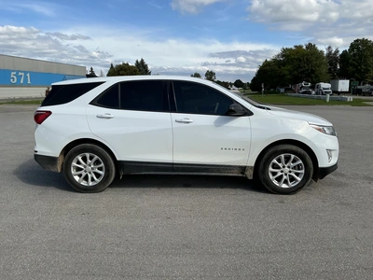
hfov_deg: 63.4
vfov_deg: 49.7
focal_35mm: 28
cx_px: 186
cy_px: 140
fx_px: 302
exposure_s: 1/2427
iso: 25
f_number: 1.8
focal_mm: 3
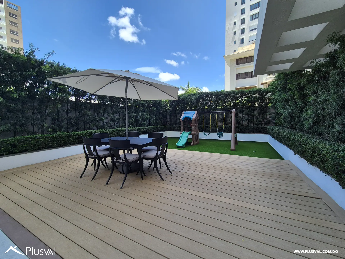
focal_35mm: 13
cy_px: 130
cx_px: 172
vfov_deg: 89.9
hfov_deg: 106.2
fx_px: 130
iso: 50
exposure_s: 1/842
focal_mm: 2.2
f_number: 2.2
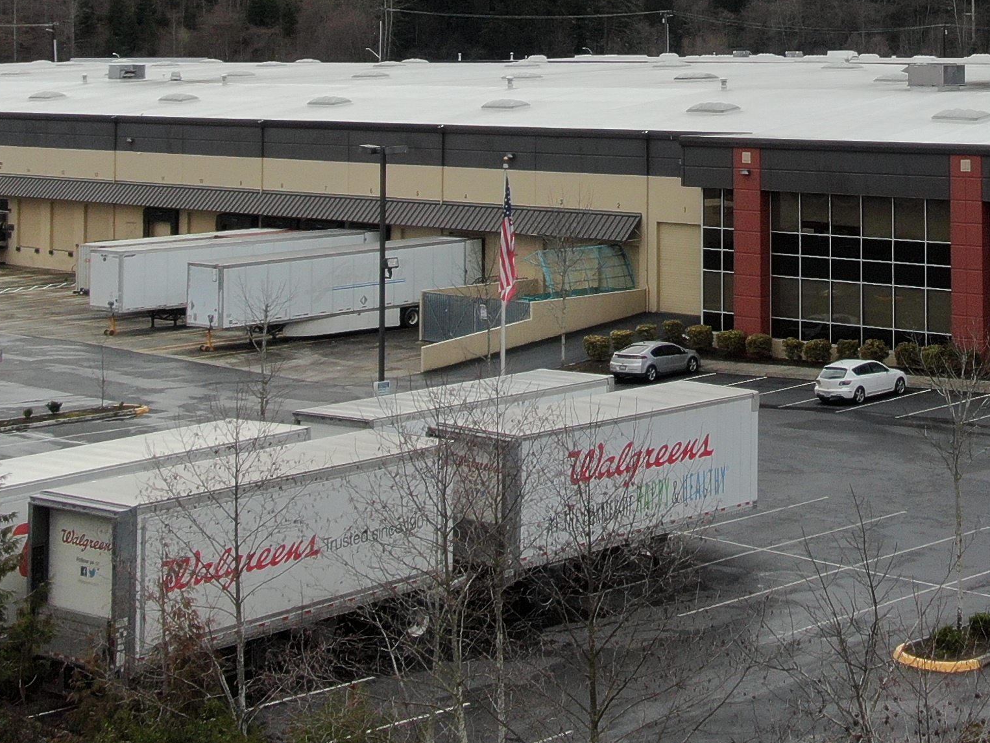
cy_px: -60
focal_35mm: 76
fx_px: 2174
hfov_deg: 25.3
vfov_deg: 18.7
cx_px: 780
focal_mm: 5
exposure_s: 1/320
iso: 100
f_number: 3
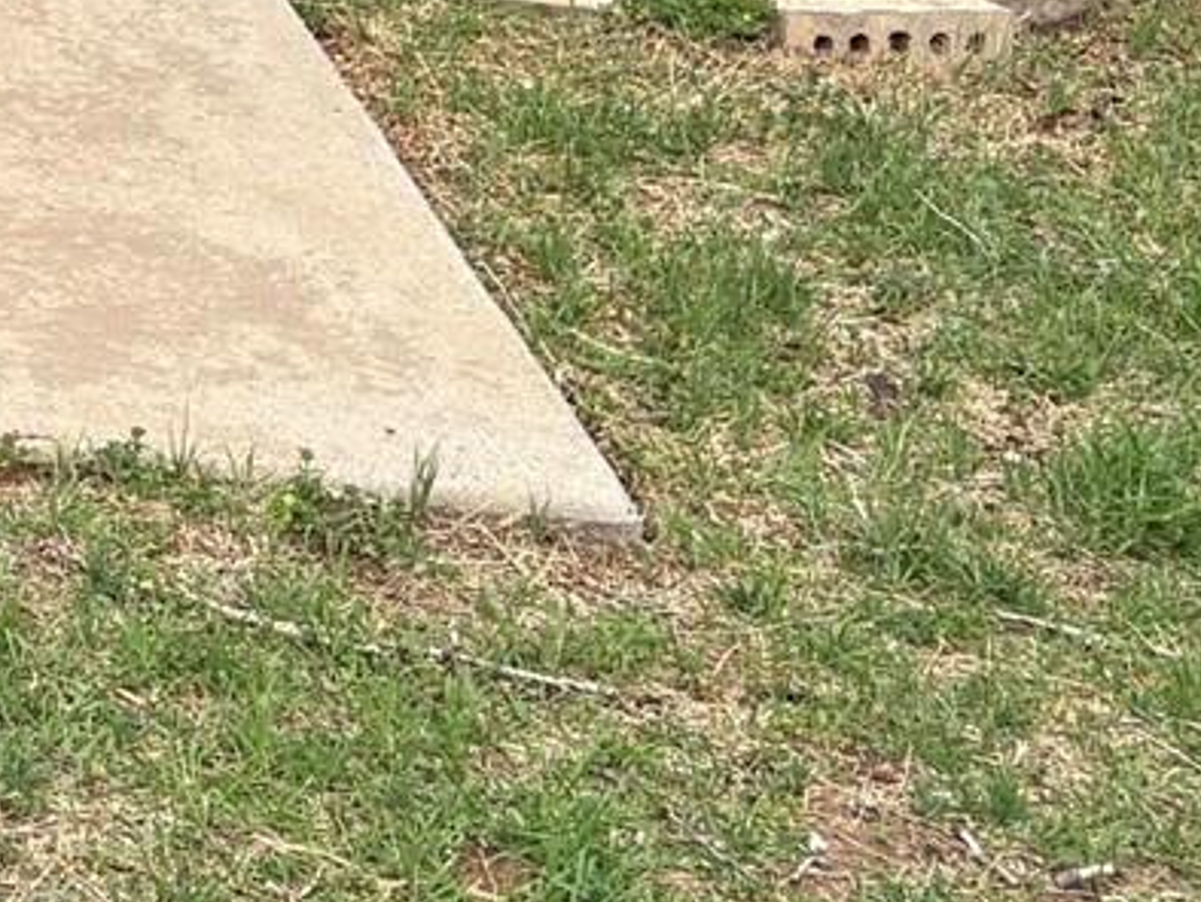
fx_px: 4687
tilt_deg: -8.4
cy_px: -765
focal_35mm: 135
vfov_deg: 10.3
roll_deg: -1.6
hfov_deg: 12.1
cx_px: -1552
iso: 50
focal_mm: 5.96
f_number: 1.6
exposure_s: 1/1799
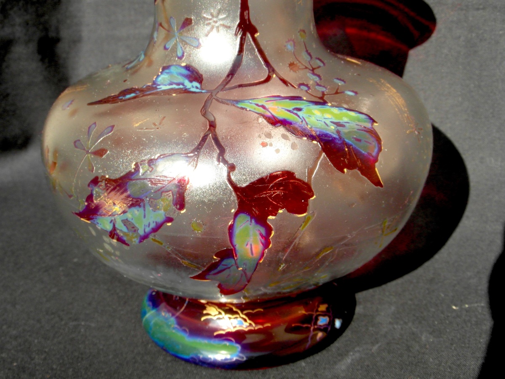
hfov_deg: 36.2
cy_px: 190
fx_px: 773
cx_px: 252
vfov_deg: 27.5
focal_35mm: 53
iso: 80
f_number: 6
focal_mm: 8.7
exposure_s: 1/125
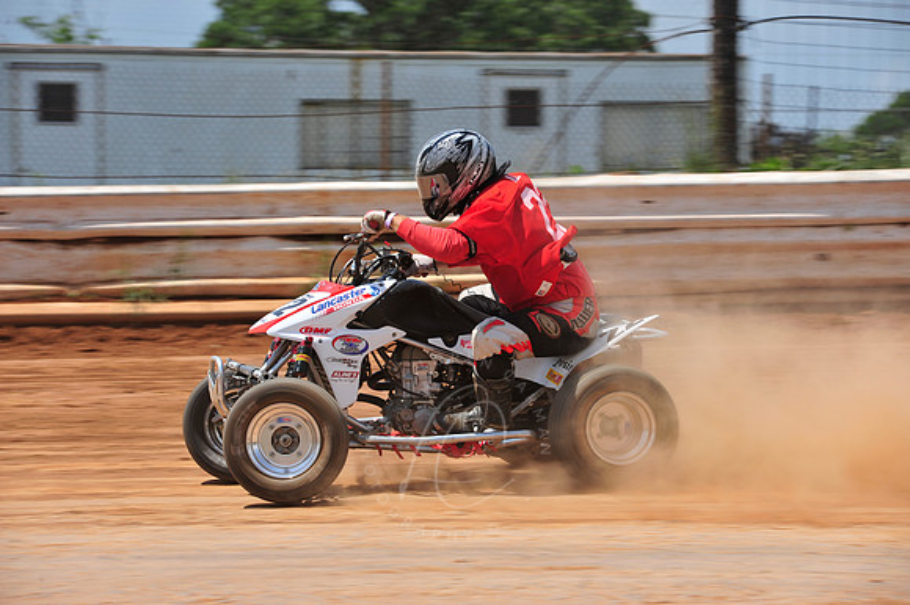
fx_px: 4295
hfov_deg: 12.1
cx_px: 455
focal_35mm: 170
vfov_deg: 8.1
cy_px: 302
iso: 200
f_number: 10
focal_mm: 170
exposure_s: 1/400
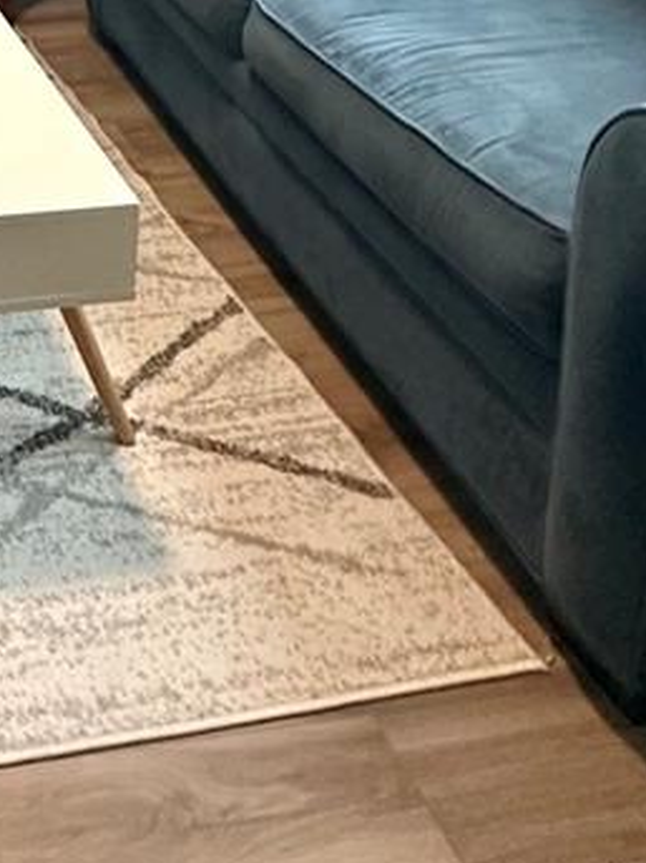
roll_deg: +1.3
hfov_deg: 25.2
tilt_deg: -11.5
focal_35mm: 49
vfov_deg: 31.2
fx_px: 1220
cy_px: -229
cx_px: -214
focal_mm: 2.22
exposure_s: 1/60
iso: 500
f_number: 2.2
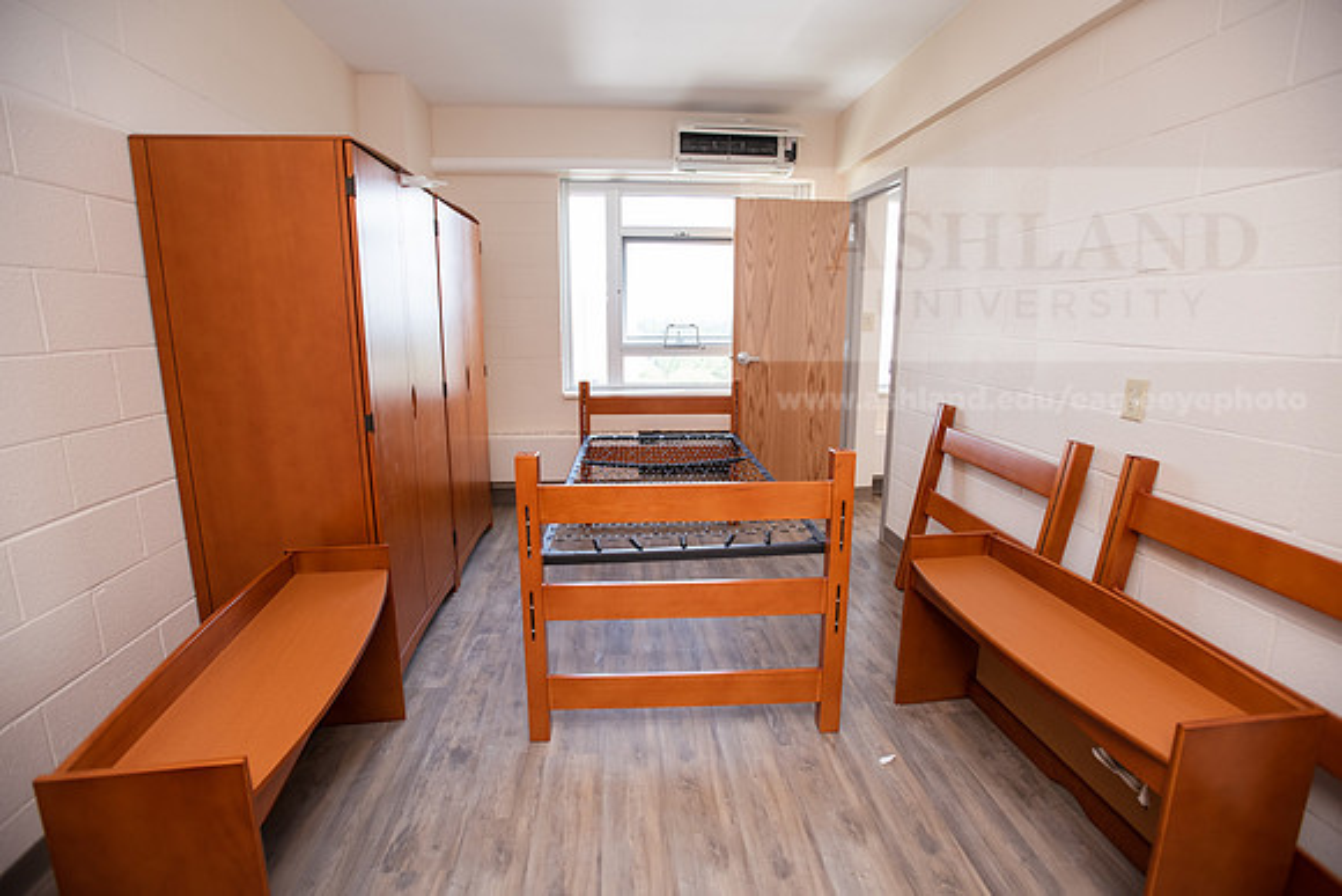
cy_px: 448
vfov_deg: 70.5
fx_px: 634
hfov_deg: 93.3
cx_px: 671
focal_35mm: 17
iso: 500
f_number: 4
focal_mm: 17
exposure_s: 1/160
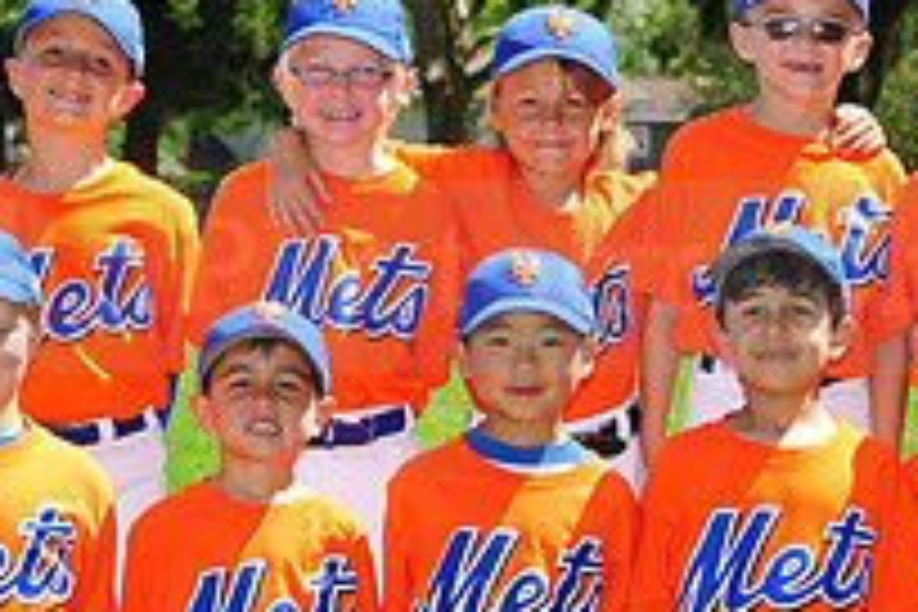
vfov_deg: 6.1
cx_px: 486
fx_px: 5788
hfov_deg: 9.1
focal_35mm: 227
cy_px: 238
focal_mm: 80
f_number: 8
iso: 200
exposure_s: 1/250
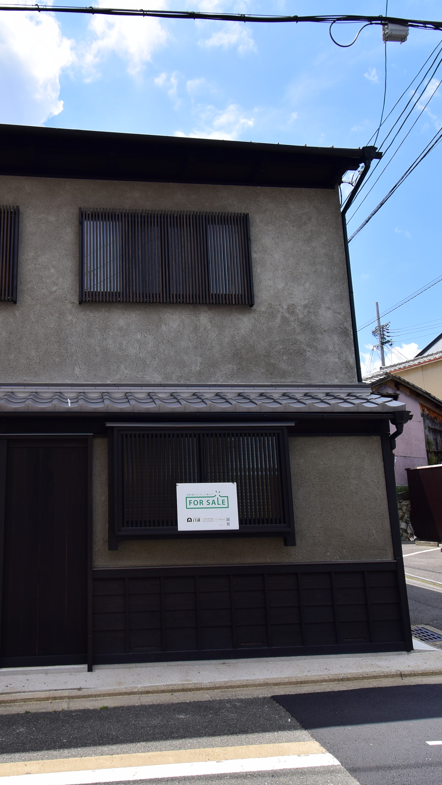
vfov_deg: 76.3
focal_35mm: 24
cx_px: 126
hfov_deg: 46.4
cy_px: 395
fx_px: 500
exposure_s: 1/350
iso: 100
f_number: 6.7
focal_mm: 10
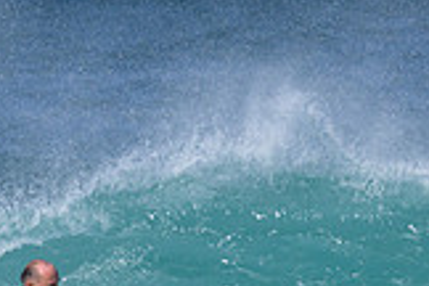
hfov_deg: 1.0
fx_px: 23879
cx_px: 95
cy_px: 375
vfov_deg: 0.7
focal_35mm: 2004
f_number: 11
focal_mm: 560
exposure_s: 1/2000
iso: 560
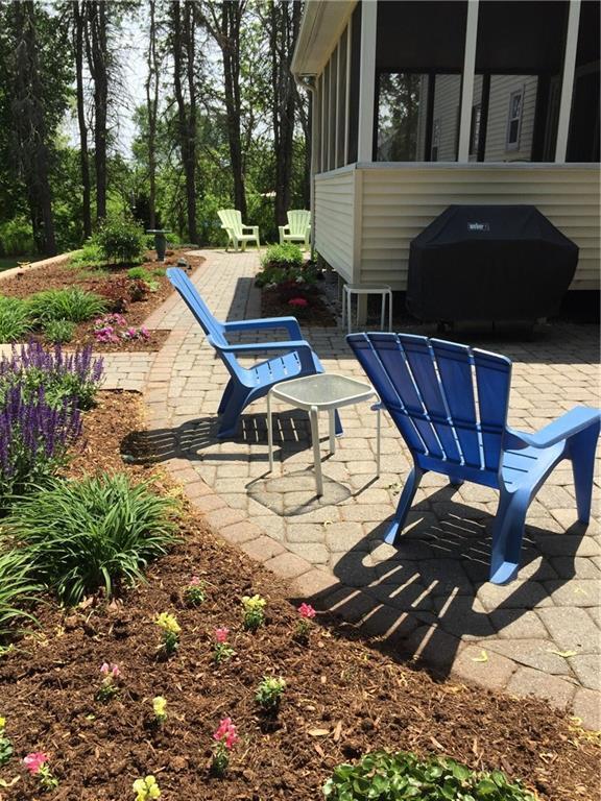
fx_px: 671
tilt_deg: -17.3
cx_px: 300
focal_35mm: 29
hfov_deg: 48.2
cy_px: 400
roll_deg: +0.1
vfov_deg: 61.7
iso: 32
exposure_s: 1/1364
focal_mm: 4.15
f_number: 2.2
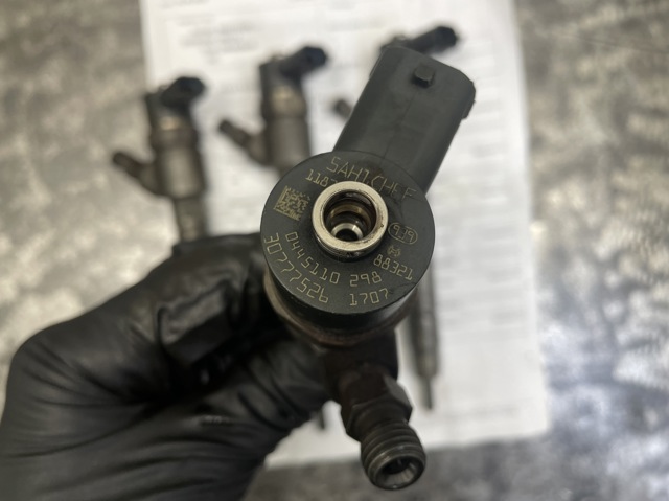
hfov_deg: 67.3
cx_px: 334
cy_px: 250
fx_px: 502
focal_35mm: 26
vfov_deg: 53.0
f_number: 1.6
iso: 64
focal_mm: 4.2
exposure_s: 1/100
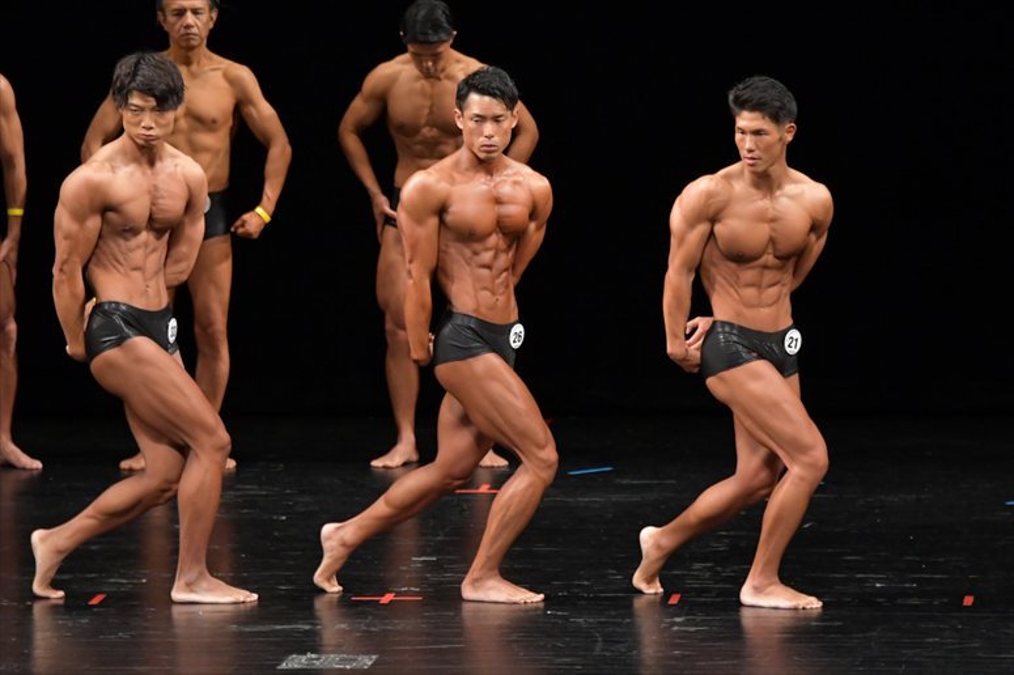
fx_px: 7601
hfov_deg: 7.6
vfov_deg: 5.1
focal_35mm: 270
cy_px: 338
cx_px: 507
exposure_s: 1/400
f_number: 5.6
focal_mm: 180
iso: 3200
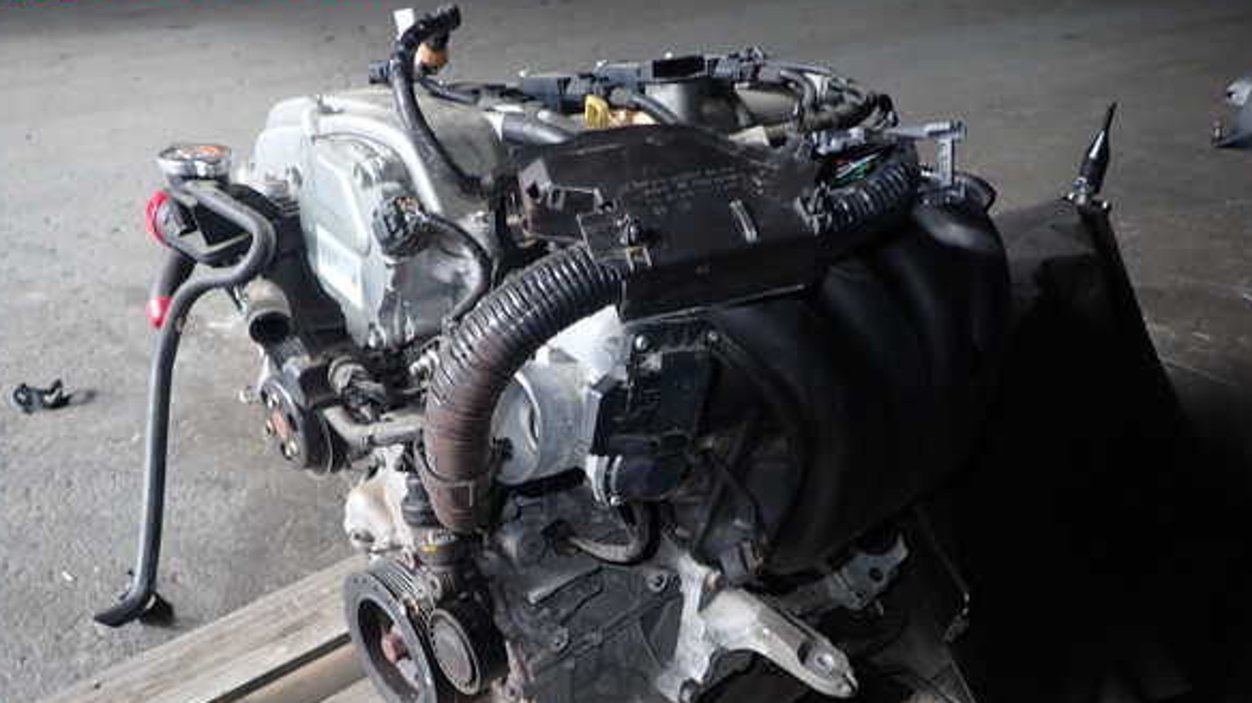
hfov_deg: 67.9
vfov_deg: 41.2
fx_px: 929
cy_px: 439
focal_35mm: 28
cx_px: 617
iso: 100
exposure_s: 1/30
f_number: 5.6
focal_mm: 4.5
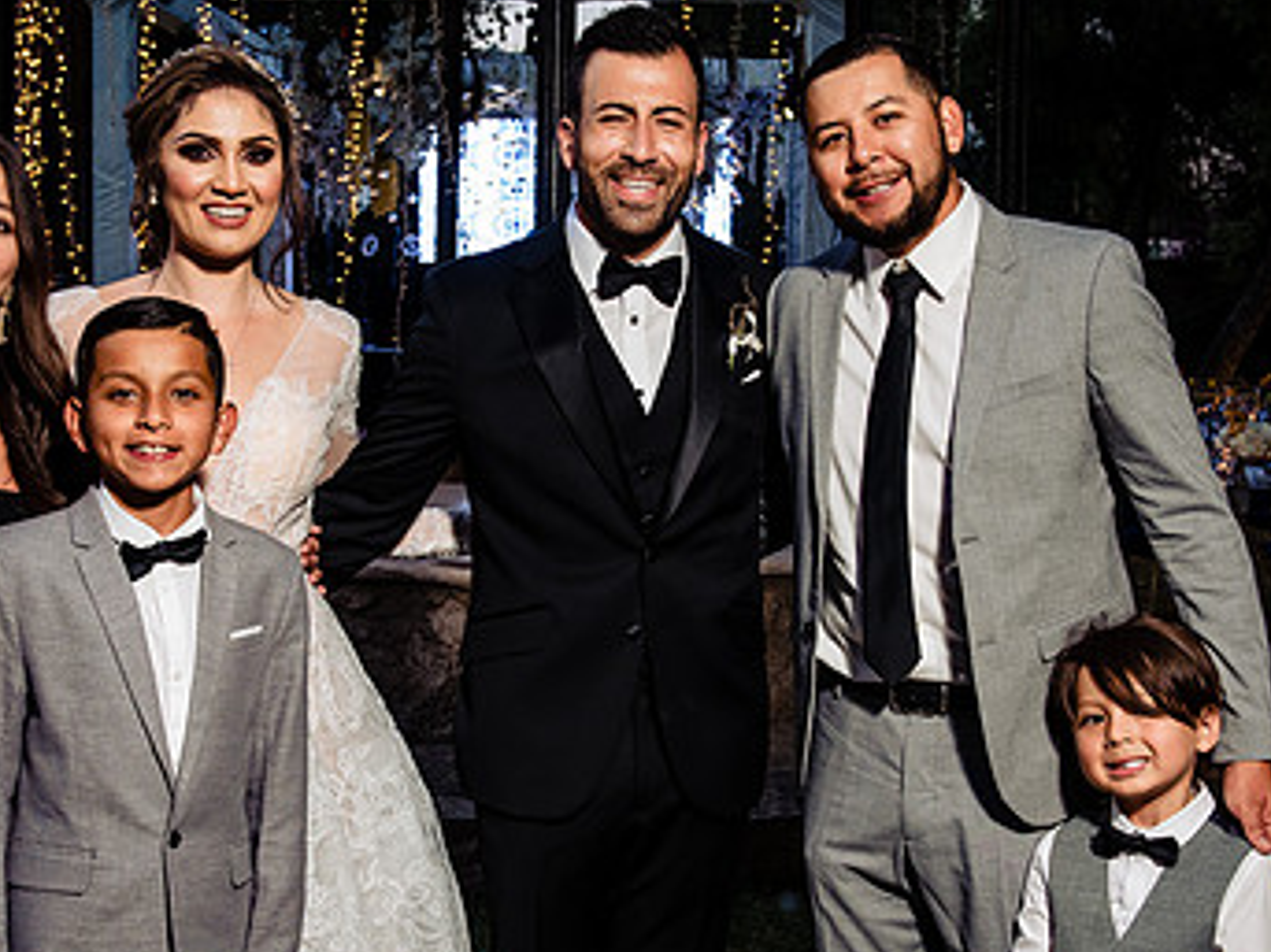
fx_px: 2092
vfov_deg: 25.6
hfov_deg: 33.7
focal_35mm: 57
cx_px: 522
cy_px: 569
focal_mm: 35
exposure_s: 1/200
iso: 1250
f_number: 6.3
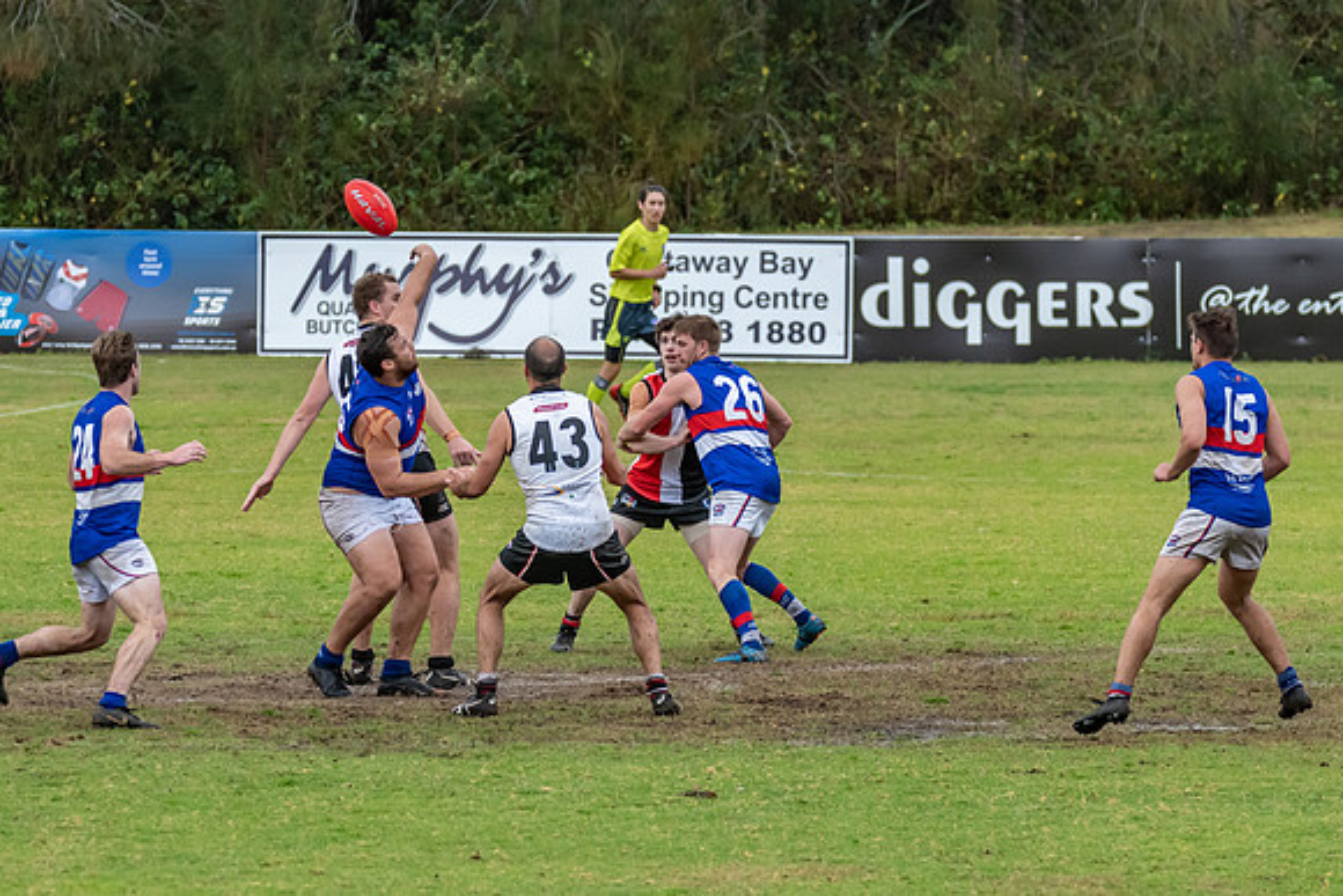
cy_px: 356
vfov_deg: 2.9
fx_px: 17568
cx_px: 810
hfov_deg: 4.4
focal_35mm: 471
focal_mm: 260
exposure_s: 1/3200
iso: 1250
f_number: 7.1
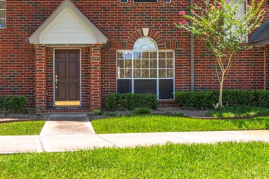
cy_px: 82
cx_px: 68
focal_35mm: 41
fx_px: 306
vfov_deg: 32.6
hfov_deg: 45.8
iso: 125
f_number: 13
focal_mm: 18
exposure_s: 1/50
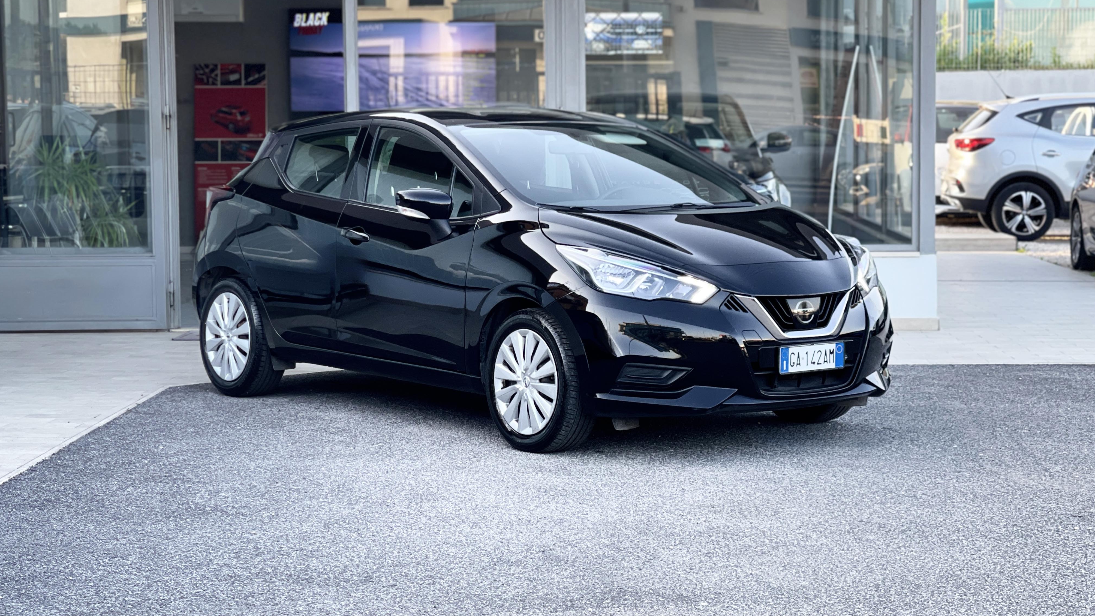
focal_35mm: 70
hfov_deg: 30.2
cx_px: 549
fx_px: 2032
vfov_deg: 17.2
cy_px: 330
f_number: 2.2
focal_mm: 7.5
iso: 50
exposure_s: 1/121
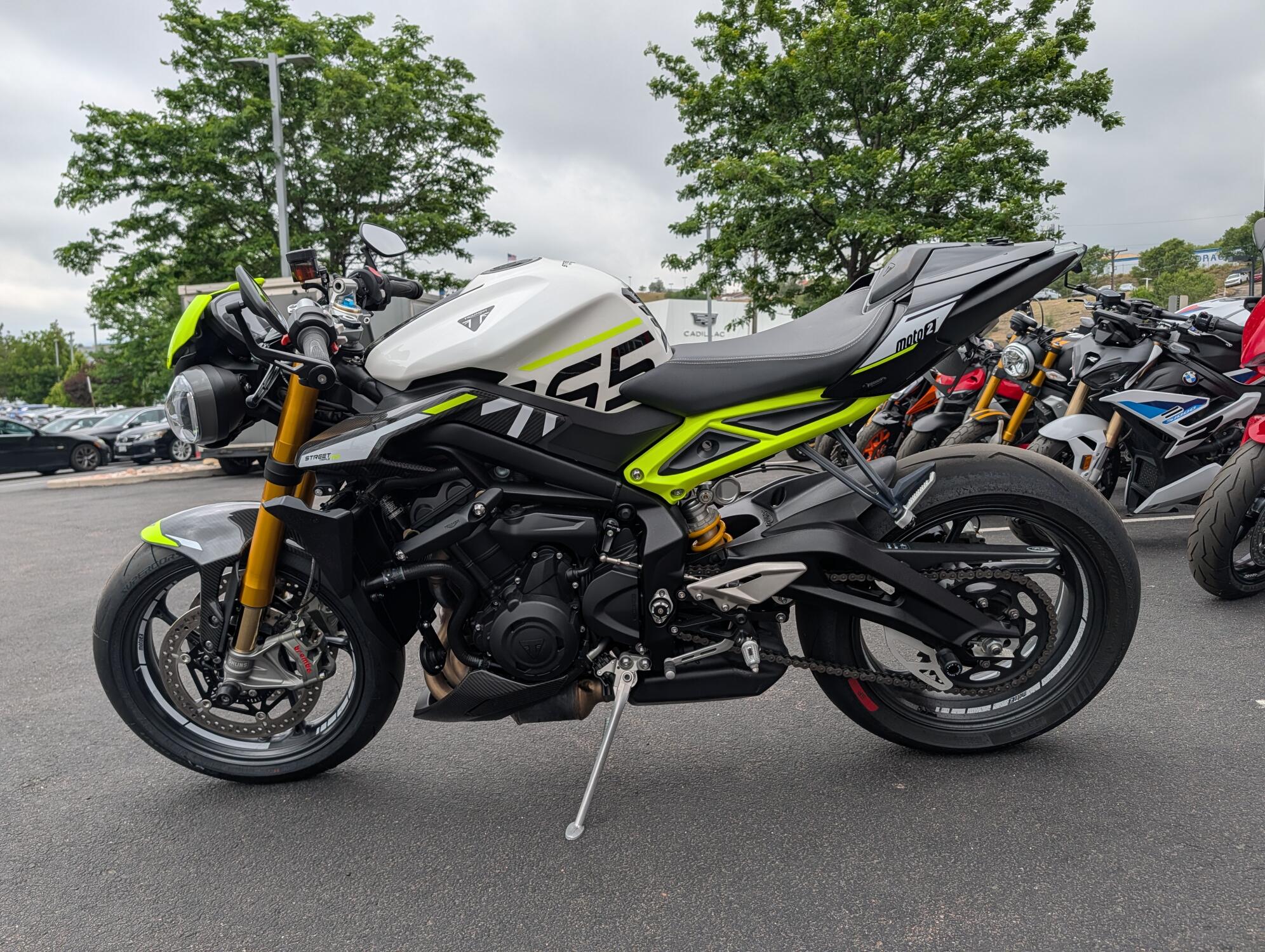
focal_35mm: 24
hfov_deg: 71.5
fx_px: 878
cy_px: 476
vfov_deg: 56.9
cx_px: 632
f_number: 1.68
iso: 21
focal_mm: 6.9
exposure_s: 1/867
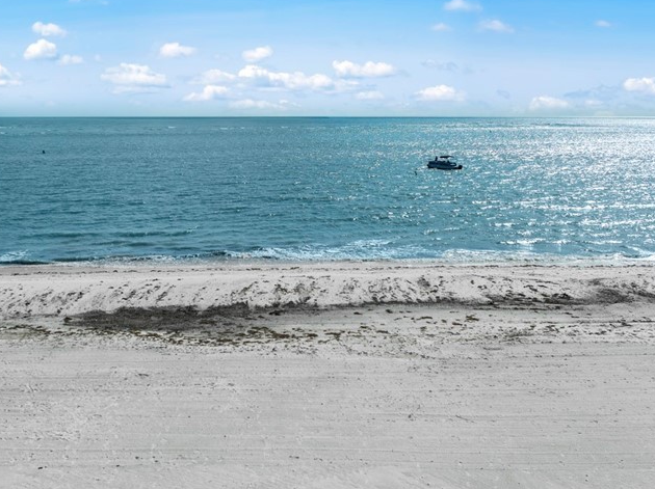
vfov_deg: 36.6
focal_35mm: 39
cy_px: 199
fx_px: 737
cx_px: 302
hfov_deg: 47.9
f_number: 2.8
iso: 100
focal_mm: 12.29
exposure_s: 1/6400
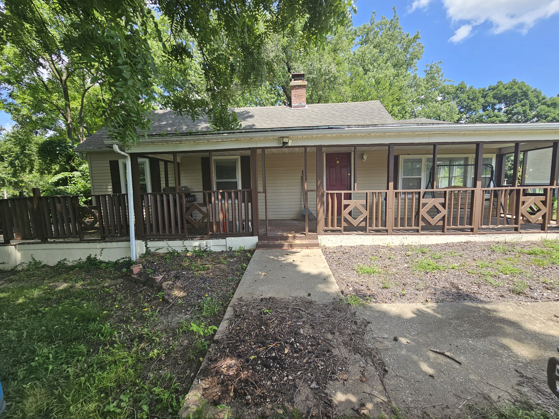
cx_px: 280
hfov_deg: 106.2
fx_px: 210
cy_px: 210
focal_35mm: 13
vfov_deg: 89.9
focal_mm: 2.2
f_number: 2.2
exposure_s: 1/551
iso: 50
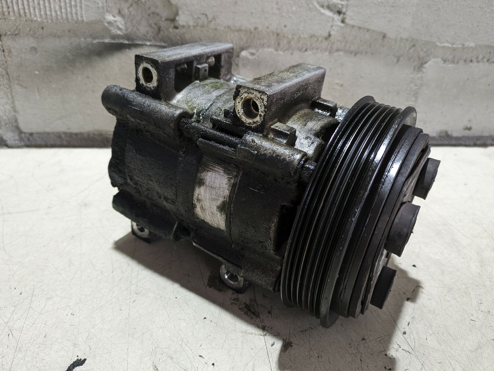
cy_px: 181
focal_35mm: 26
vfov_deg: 53.1
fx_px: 371
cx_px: 251
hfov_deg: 67.3
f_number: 1.89
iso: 124
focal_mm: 5.43
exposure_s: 1/50
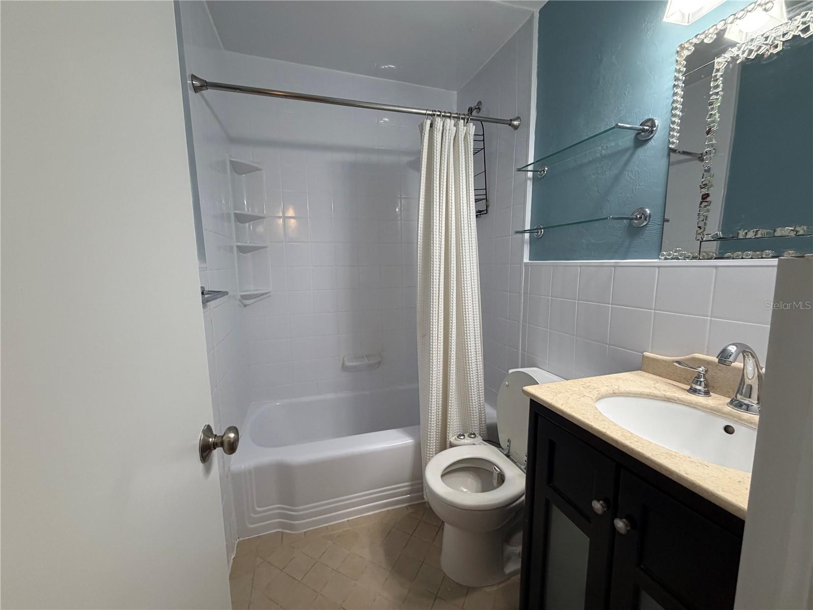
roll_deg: +1.6
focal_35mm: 14
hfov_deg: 102.1
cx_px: 406
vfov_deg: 85.7
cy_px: 305
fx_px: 329
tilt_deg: -8.0
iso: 320
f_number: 2.2
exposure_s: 1/120
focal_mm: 2.22
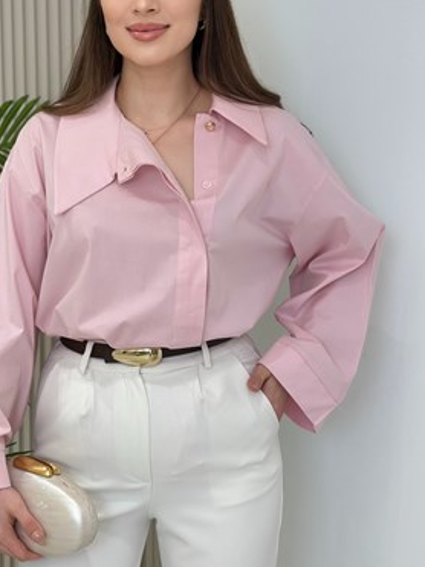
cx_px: 153
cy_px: 256
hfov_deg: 21.2
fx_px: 1130
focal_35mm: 69
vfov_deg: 28.2
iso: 80
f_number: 1.78
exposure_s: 1/247
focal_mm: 6.86
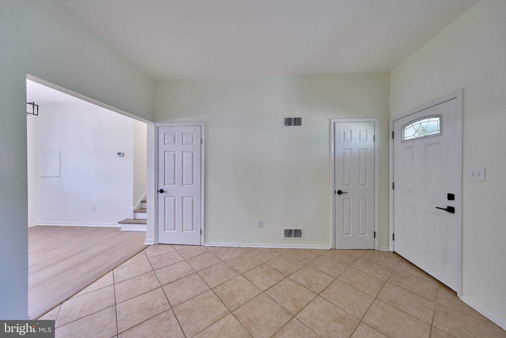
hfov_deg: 112.6
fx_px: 169
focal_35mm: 12
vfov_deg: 90.0
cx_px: 253
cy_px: 169
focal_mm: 12
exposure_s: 1/160
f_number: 6.3
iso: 500
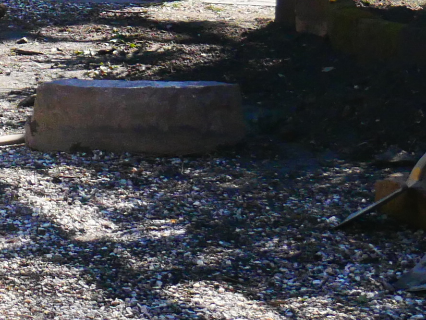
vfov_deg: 7.1
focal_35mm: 207
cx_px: -200
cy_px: -161
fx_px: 2548
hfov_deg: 9.3
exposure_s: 1/2000
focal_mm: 20
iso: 800
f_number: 4.1
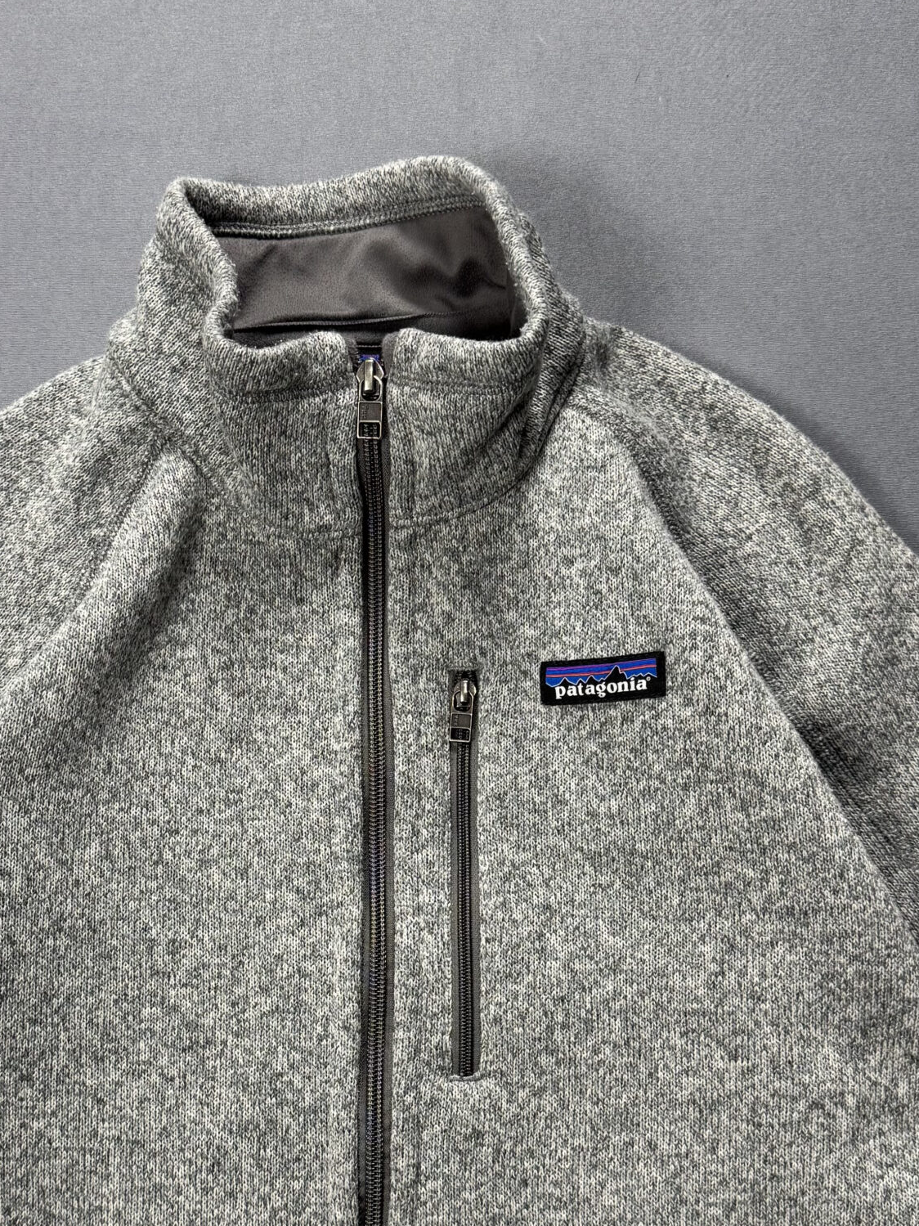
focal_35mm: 41
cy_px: 842
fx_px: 1452
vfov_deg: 44.9
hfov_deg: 35.1
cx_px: 417
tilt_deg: -83.0
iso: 125
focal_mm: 6.76
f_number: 1.78
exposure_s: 1/60
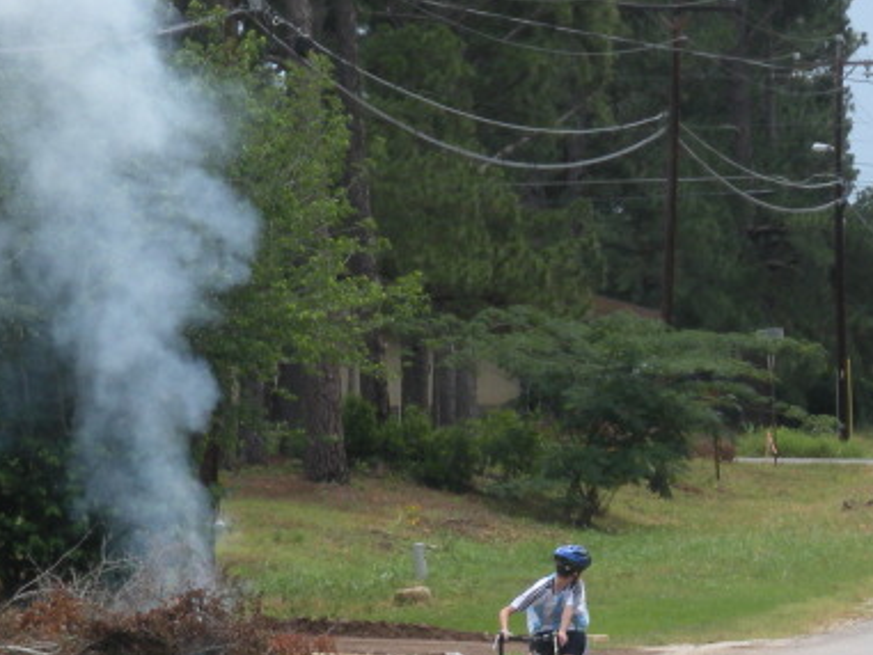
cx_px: 351
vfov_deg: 4.6
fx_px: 8199
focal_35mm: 325
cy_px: 781
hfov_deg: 6.1
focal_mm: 21.2
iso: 64
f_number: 5.3
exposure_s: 1/217
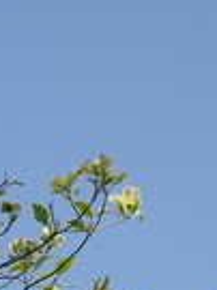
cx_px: -115
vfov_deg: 9.4
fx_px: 1641
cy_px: 606
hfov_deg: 7.4
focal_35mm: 196
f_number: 8
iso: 200
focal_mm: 22
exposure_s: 1/320
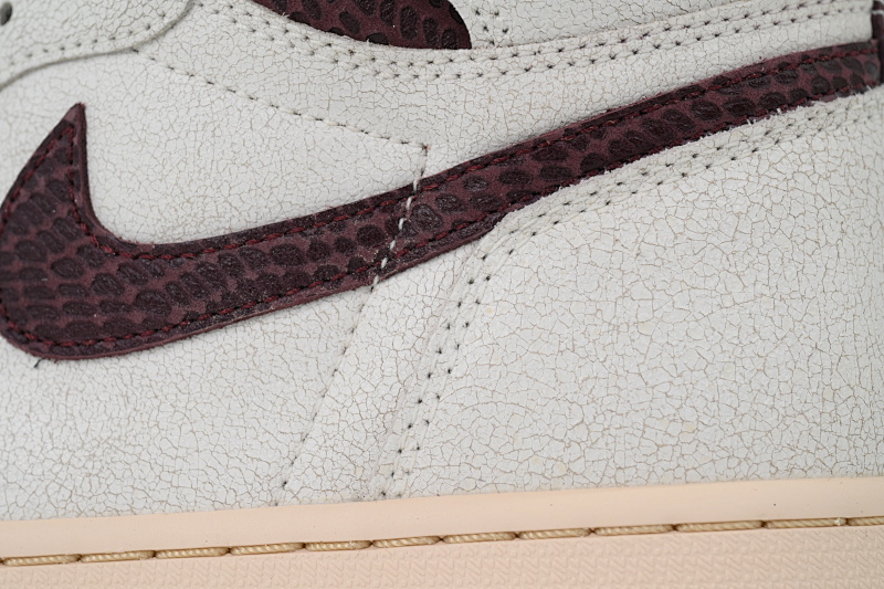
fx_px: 2283
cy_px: 294
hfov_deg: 21.9
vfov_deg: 14.7
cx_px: 442
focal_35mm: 93
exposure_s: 1/100
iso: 400
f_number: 11
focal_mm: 93
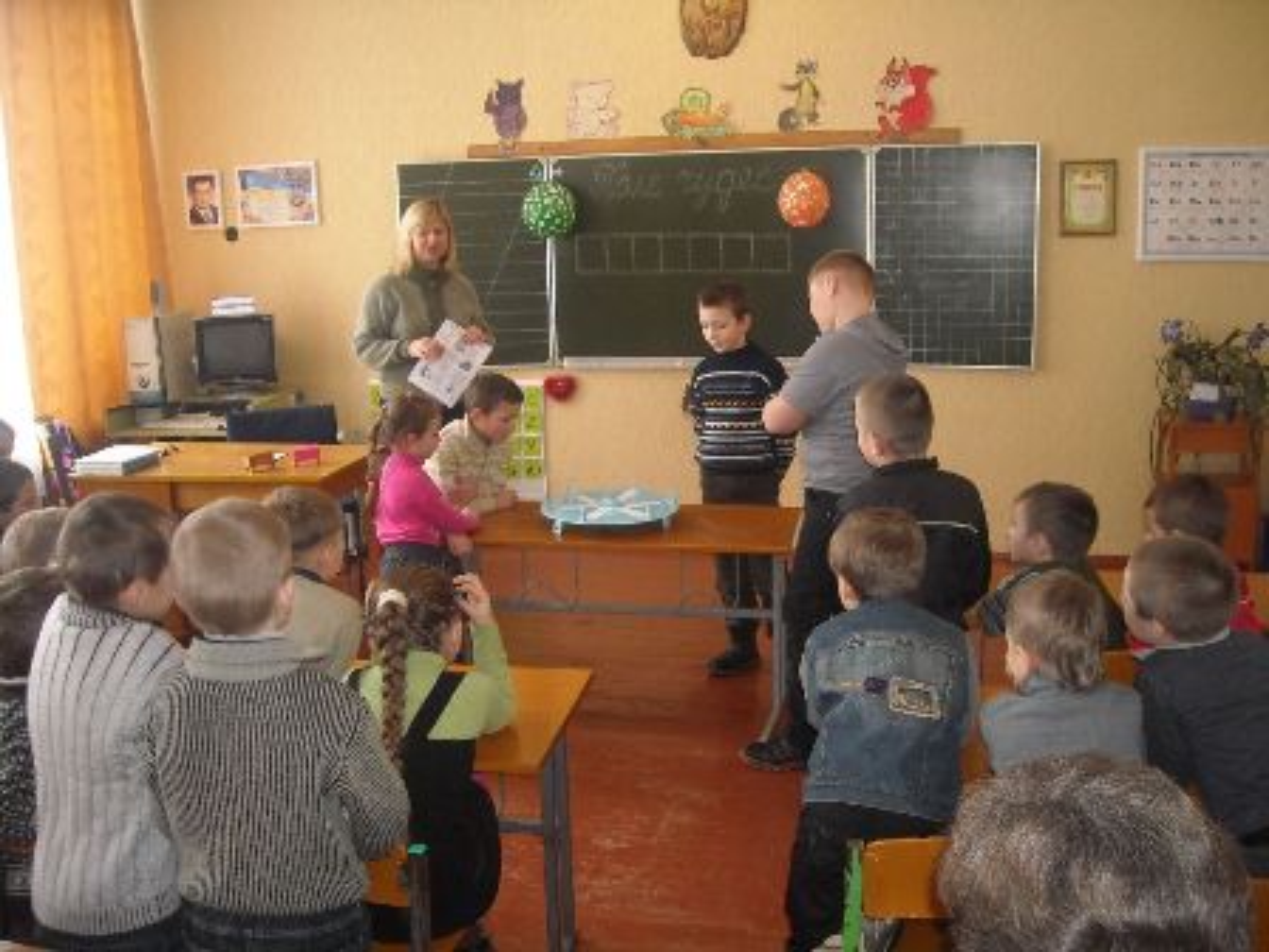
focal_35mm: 35
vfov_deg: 40.7
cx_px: 634
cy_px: 476
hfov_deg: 52.6
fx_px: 1283
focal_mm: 5.7
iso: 200
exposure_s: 1/44
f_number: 2.8
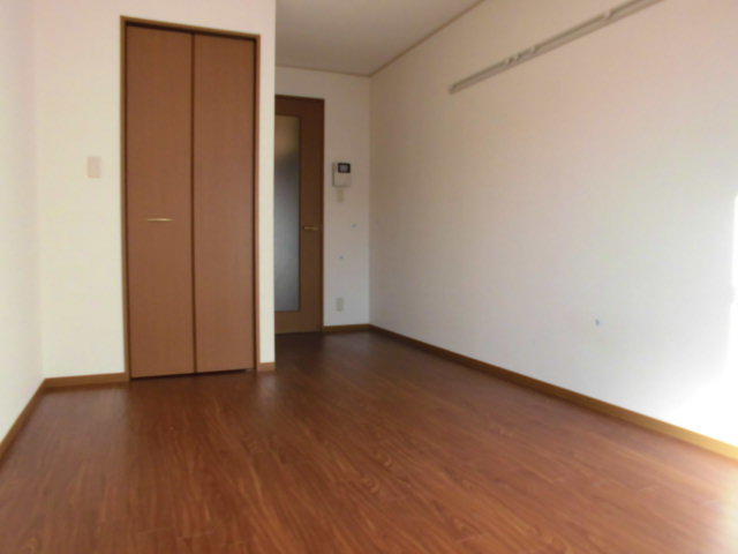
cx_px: 369
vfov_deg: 53.1
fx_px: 554
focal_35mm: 26
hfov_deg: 67.3
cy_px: 277
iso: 100
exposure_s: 1/60
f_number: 3.5
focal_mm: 4.6
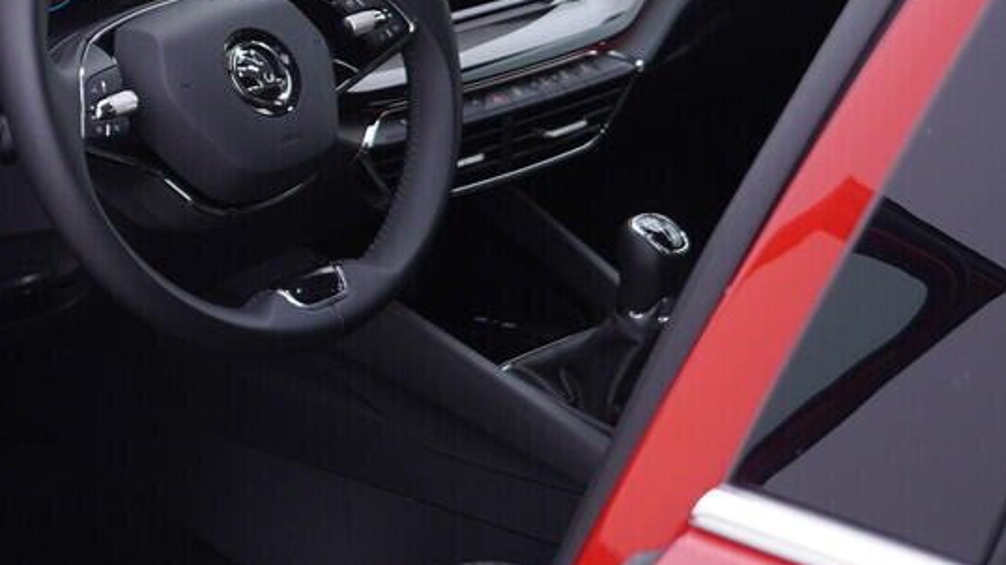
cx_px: -194
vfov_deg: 12.0
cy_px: 258
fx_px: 2693
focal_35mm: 101
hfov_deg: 19.9
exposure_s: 1/50
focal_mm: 24
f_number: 3.2
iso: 125
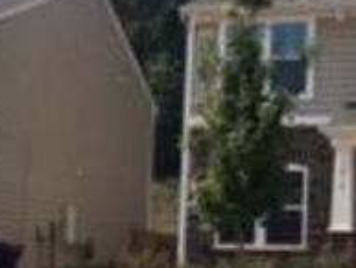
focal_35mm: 75
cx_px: 404
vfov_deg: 19.7
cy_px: 128
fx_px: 772
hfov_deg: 24.1
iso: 25
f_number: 2.2
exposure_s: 1/2079
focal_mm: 4.15
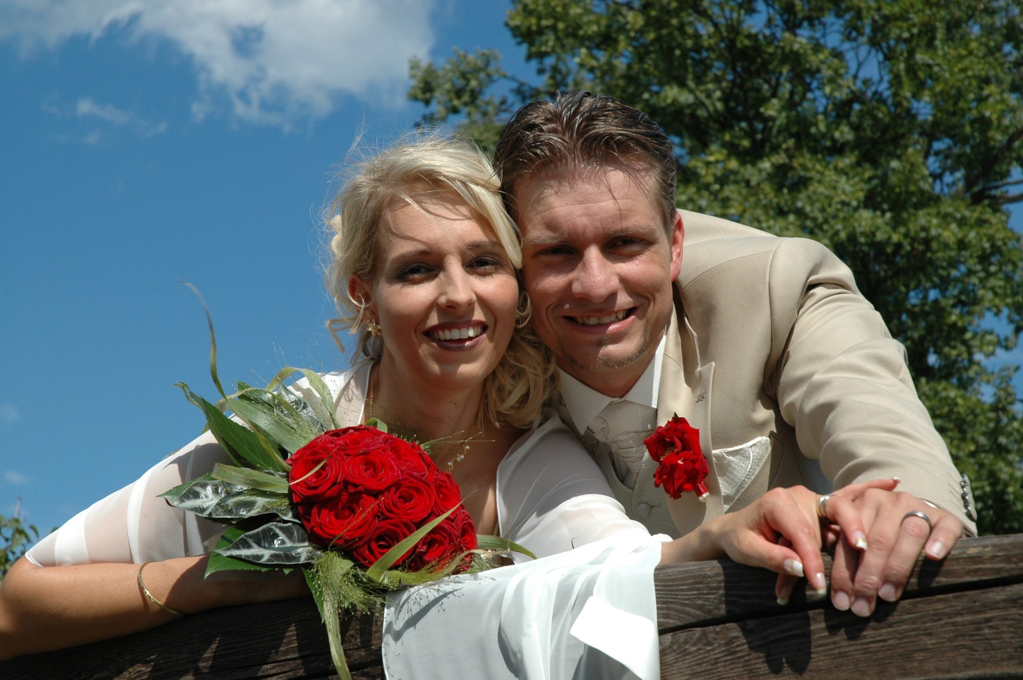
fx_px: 2555
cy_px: 340
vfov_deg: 15.2
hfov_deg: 22.6
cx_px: 512
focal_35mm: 90
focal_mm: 60
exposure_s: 1/400
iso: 200
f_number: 10
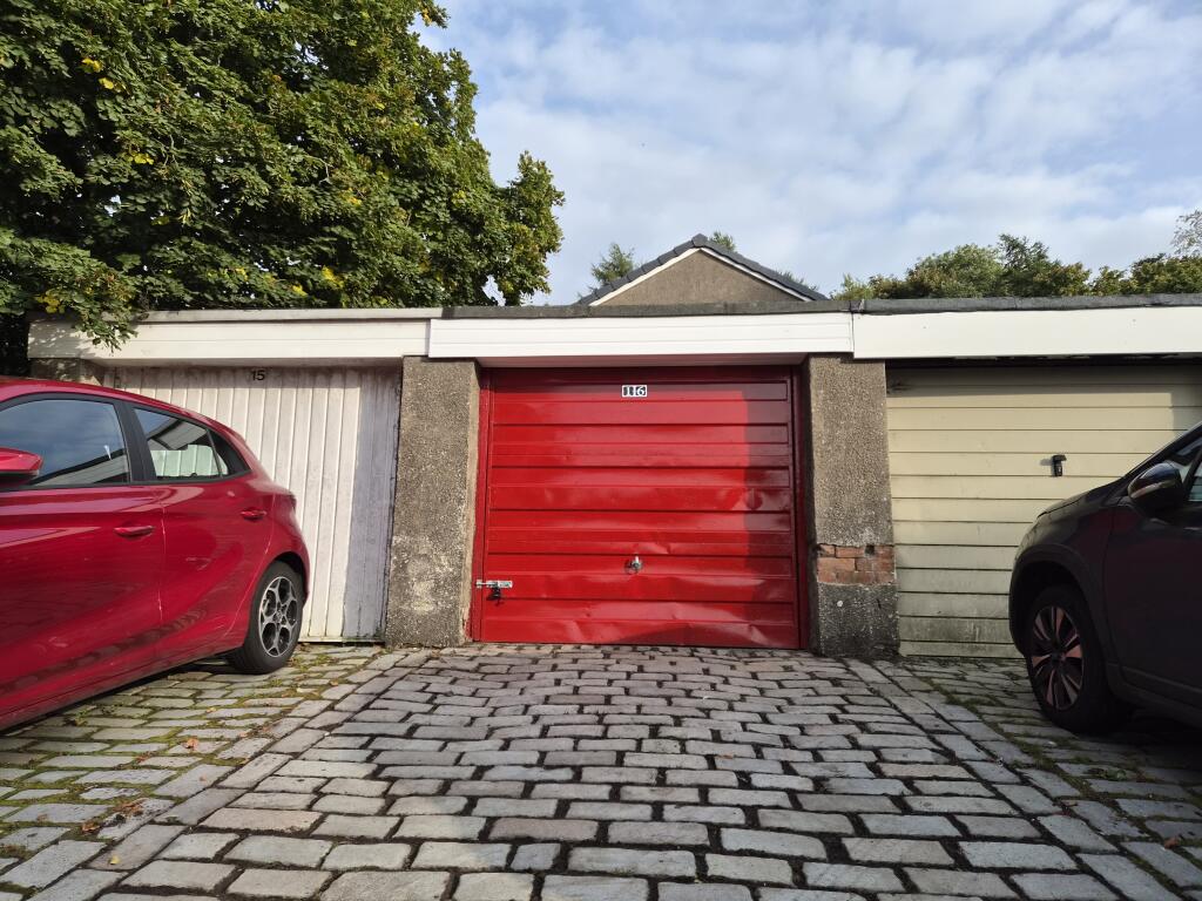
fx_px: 799
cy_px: 450
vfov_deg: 58.9
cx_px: 601
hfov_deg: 73.9
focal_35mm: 23
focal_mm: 5.4
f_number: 1.8
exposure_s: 1/2304
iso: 80
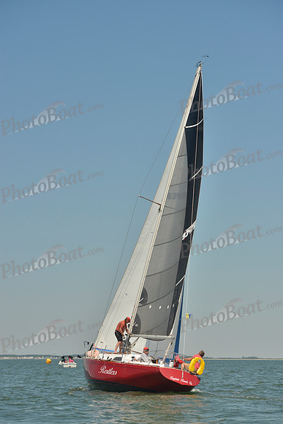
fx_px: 1084
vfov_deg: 22.1
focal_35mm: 92
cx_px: 142
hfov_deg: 14.9
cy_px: 212
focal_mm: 92
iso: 200
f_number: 7.1
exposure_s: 1/640
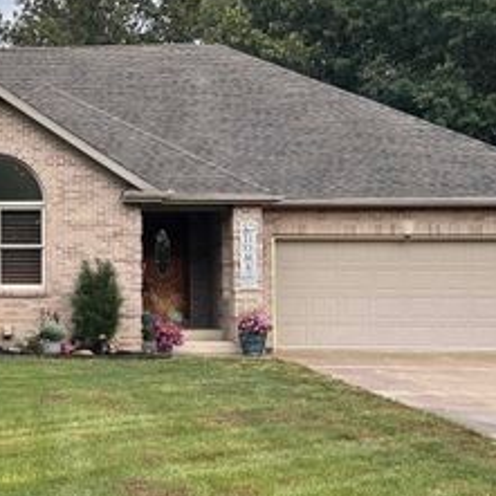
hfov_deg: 32.2
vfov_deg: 32.6
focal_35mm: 52
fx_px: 843
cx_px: 130
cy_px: 177
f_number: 1.5
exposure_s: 1/827
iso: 50
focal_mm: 5.7
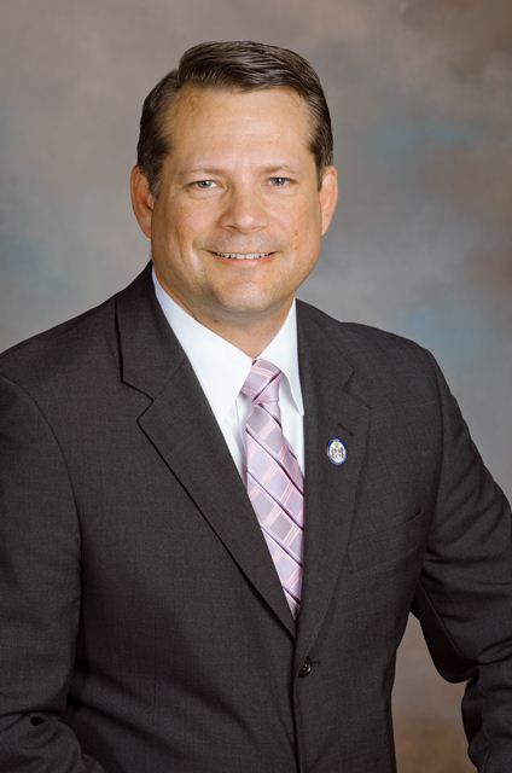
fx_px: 3599
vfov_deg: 12.3
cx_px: 256
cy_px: 386
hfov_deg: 8.1
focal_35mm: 168
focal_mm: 112
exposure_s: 1/160
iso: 200
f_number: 8
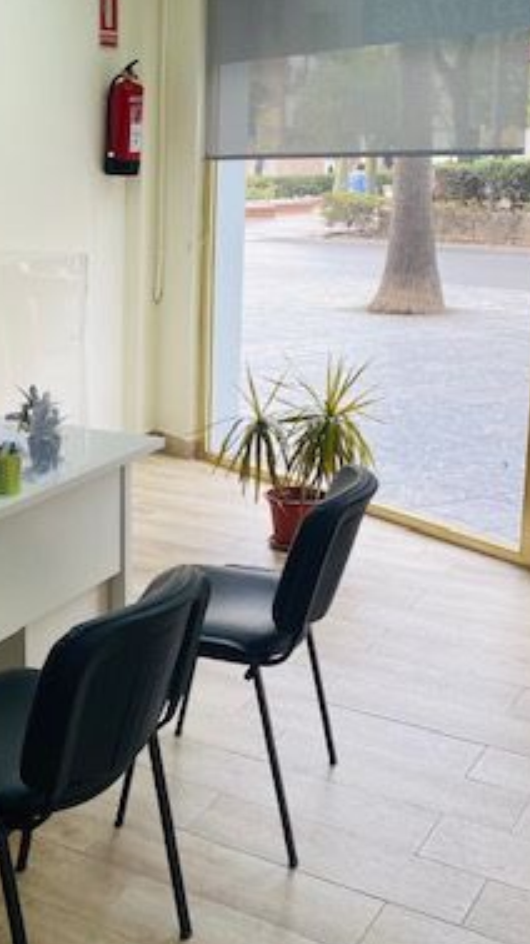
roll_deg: +2.0
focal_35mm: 48
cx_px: -35
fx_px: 1202
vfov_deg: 42.9
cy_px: 425
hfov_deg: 23.5
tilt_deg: -10.3
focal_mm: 4.25
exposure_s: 1/123
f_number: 1.8
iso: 32
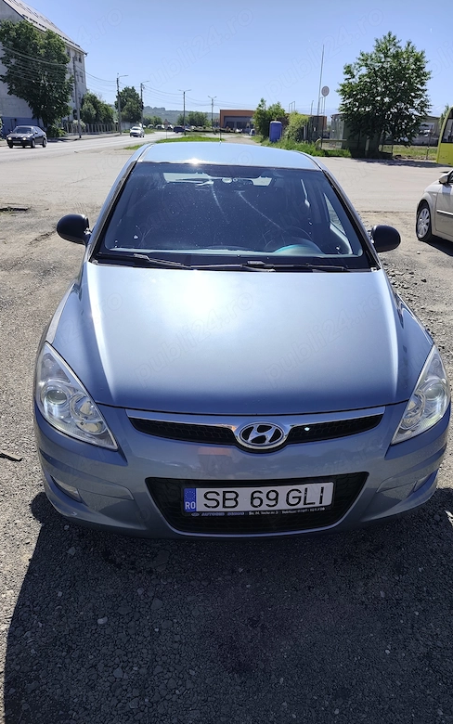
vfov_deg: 72.5
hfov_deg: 49.2
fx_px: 493
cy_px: 368
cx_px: 258
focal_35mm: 25
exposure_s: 1/1320
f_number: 1.65
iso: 50
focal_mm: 6.19
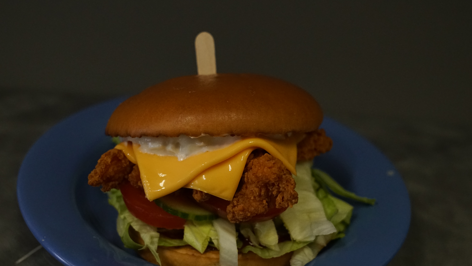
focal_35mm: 41
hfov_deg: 49.4
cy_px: 152
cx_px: 237
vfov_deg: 29.0
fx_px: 513
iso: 4000
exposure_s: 1/800
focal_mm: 26
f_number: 3.5
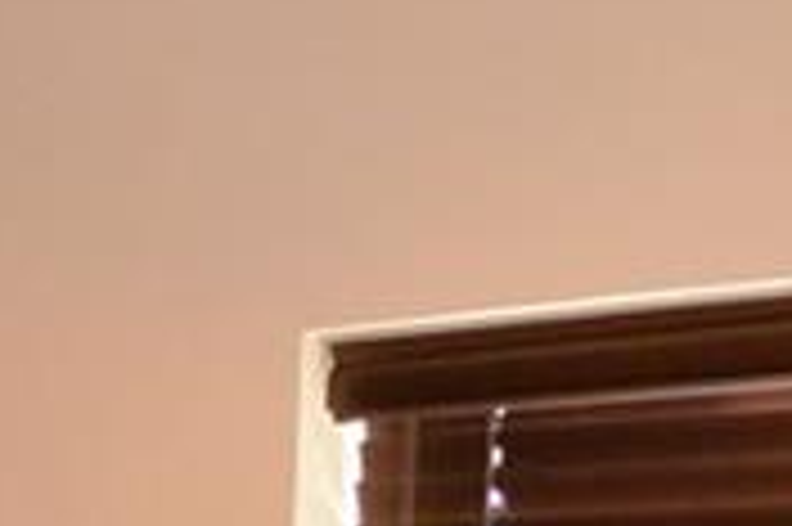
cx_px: -594
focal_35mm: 157
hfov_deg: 12.1
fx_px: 3451
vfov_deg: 8.5
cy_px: 850
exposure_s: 1/60
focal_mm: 18
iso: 2500
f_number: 3.5
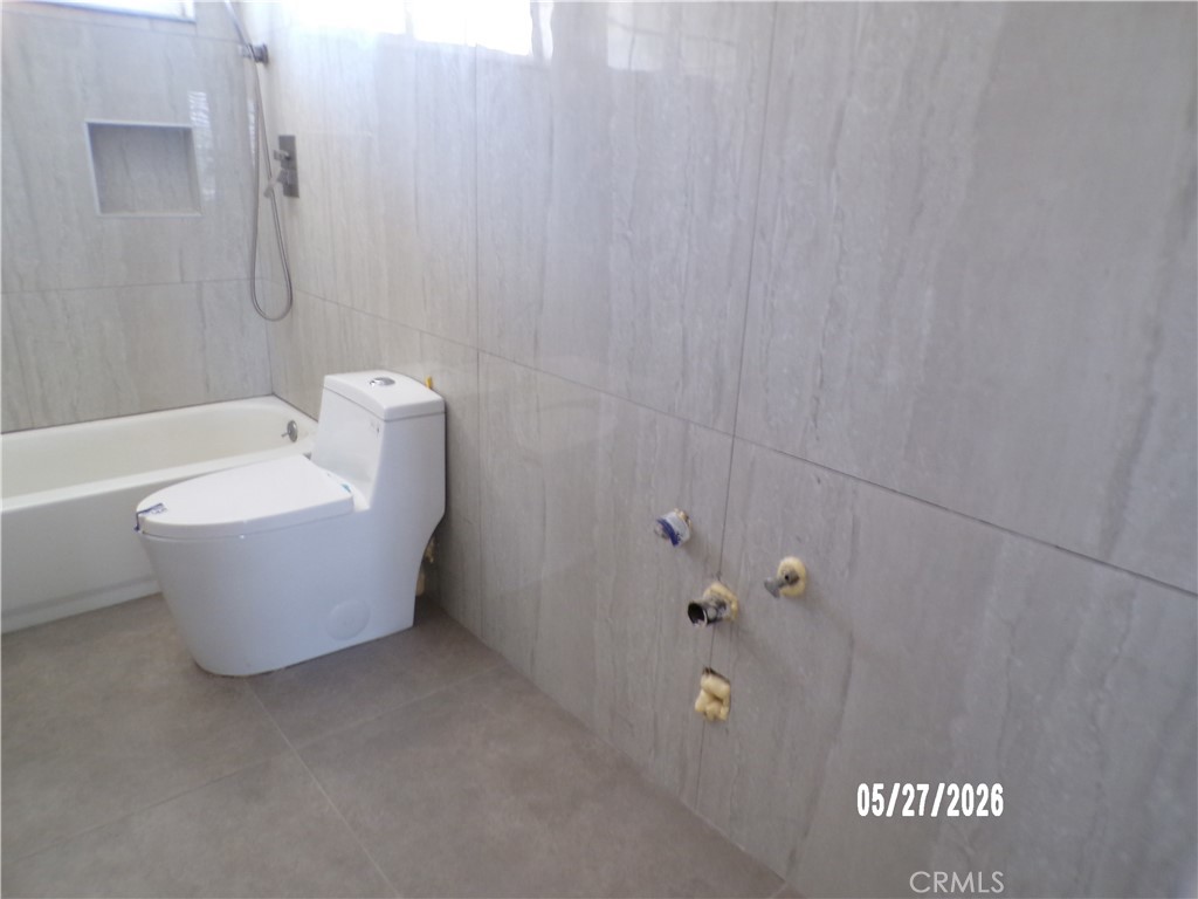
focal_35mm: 24
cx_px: 599
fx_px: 831
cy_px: 450
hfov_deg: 71.6
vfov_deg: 56.8
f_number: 3
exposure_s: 1/17
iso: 313
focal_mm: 4.3
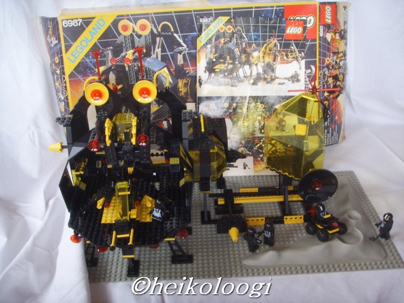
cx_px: 202
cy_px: 152
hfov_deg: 47.9
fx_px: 455
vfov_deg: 36.8
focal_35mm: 39
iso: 120
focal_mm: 6.6
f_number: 3.5
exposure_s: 1/45
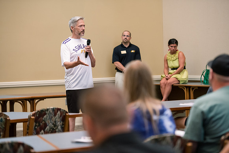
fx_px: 827
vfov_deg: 10.6
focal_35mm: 130
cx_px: 114
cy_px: 76
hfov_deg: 15.8
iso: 2500
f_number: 2.8
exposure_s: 1/160
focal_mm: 130
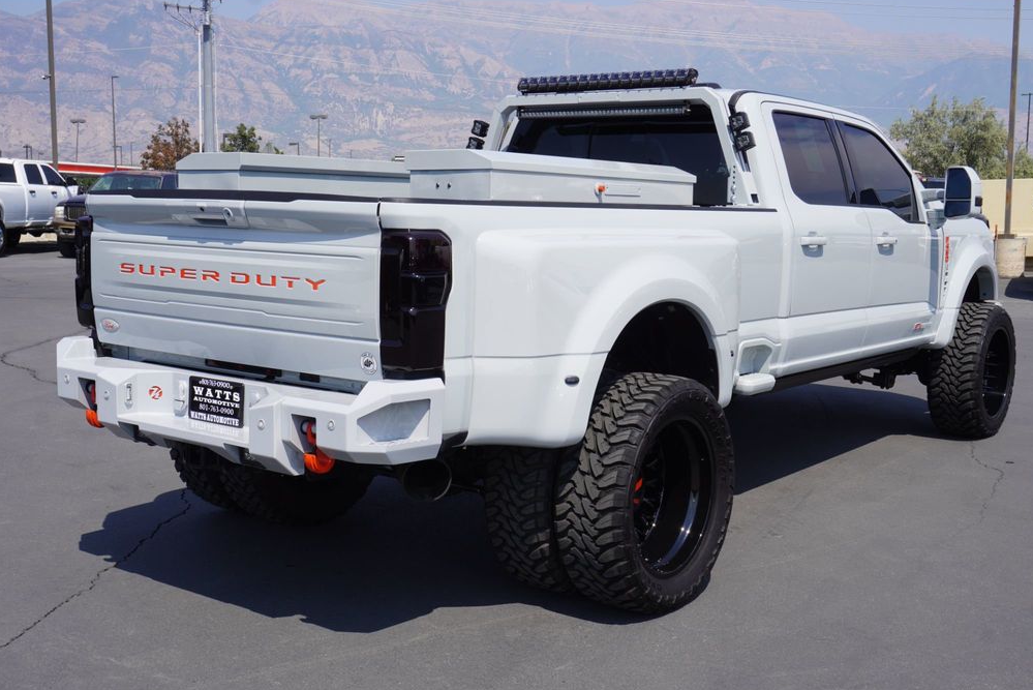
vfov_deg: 32.3
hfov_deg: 46.9
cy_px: 342
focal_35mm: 42
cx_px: 526
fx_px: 1192
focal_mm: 27
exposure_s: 1/160
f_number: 11
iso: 100
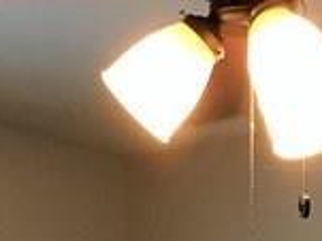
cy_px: 717
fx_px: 1831
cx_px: 333
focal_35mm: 197
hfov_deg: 10.0
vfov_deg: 6.8
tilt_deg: -1.6
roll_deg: +0.4
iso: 40
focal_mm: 4.15
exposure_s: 1/15
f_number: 2.2
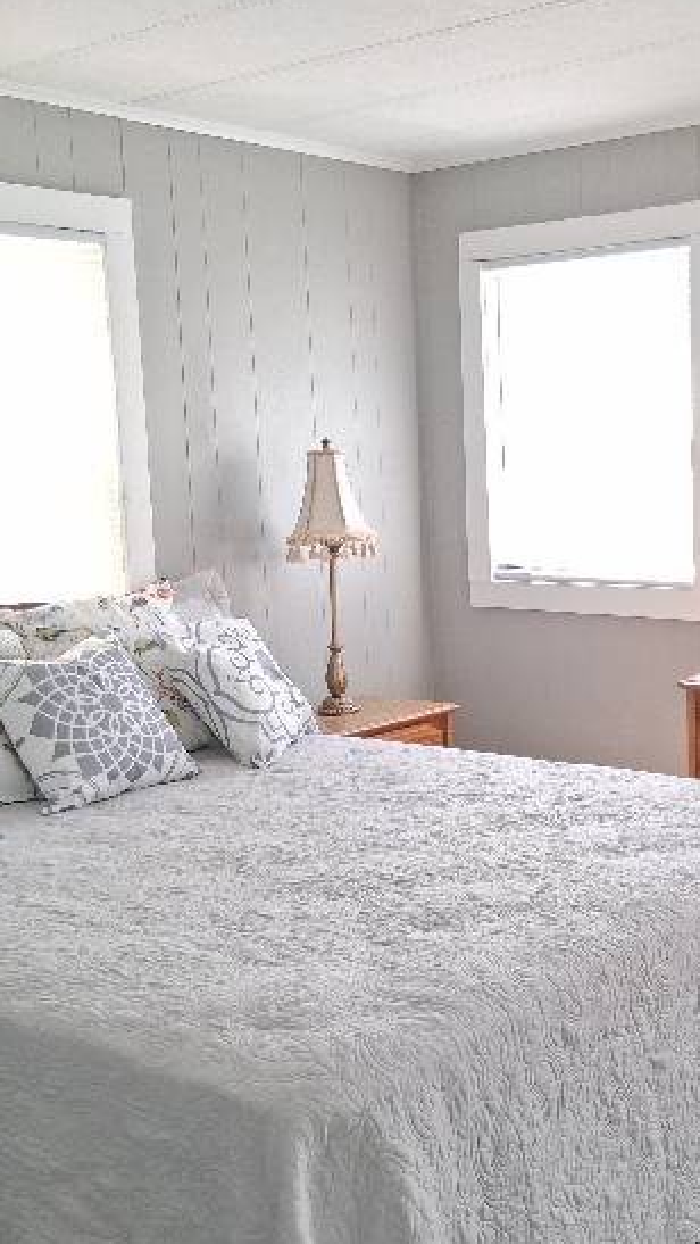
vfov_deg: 46.4
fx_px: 1451
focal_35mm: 44
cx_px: 548
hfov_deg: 26.7
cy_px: 624
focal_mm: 3.98
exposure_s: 1/100
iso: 25
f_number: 1.8
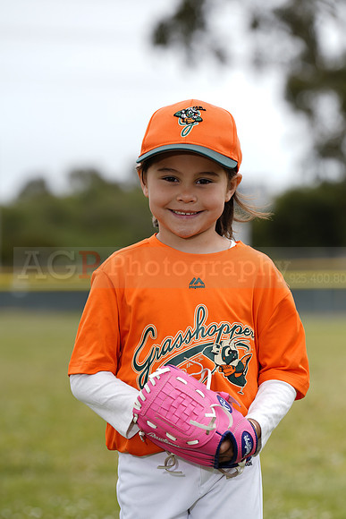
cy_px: 260
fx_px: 2622
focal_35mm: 182
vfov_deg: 11.3
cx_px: 173
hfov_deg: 7.5
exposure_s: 1/250
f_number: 5.6
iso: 50
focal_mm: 182
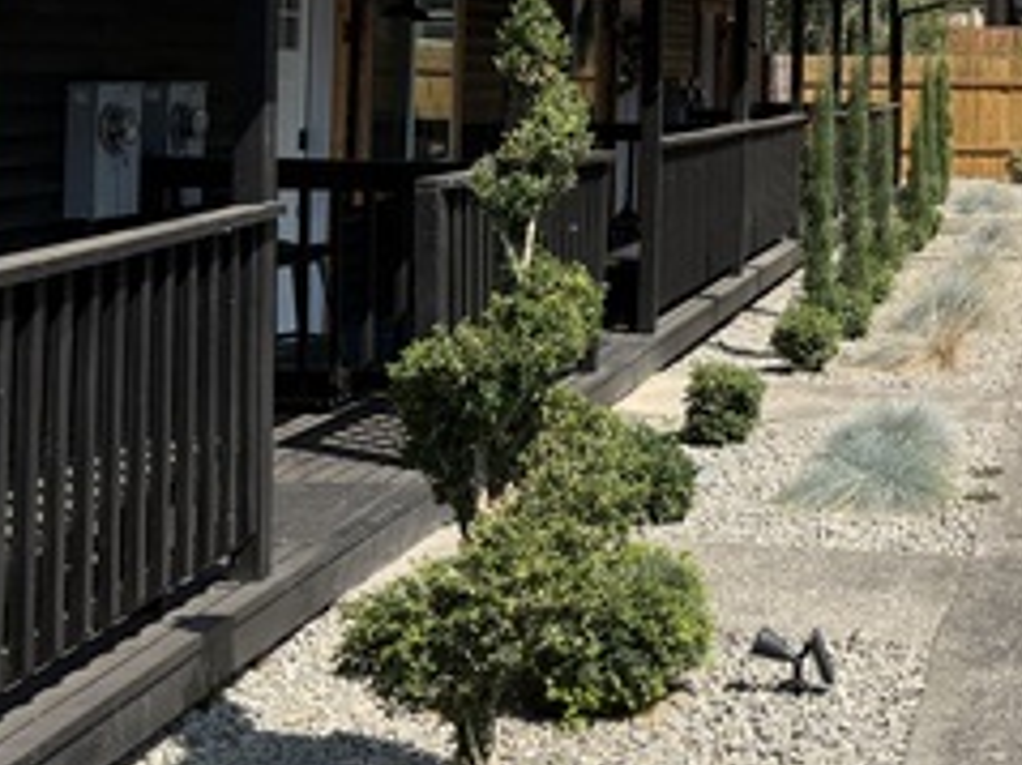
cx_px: 1182
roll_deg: -0.8
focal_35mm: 67
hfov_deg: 26.2
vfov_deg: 21.1
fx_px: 1977
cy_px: -13
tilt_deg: +4.3
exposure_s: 1/3953
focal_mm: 6.76
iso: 80
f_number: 1.78
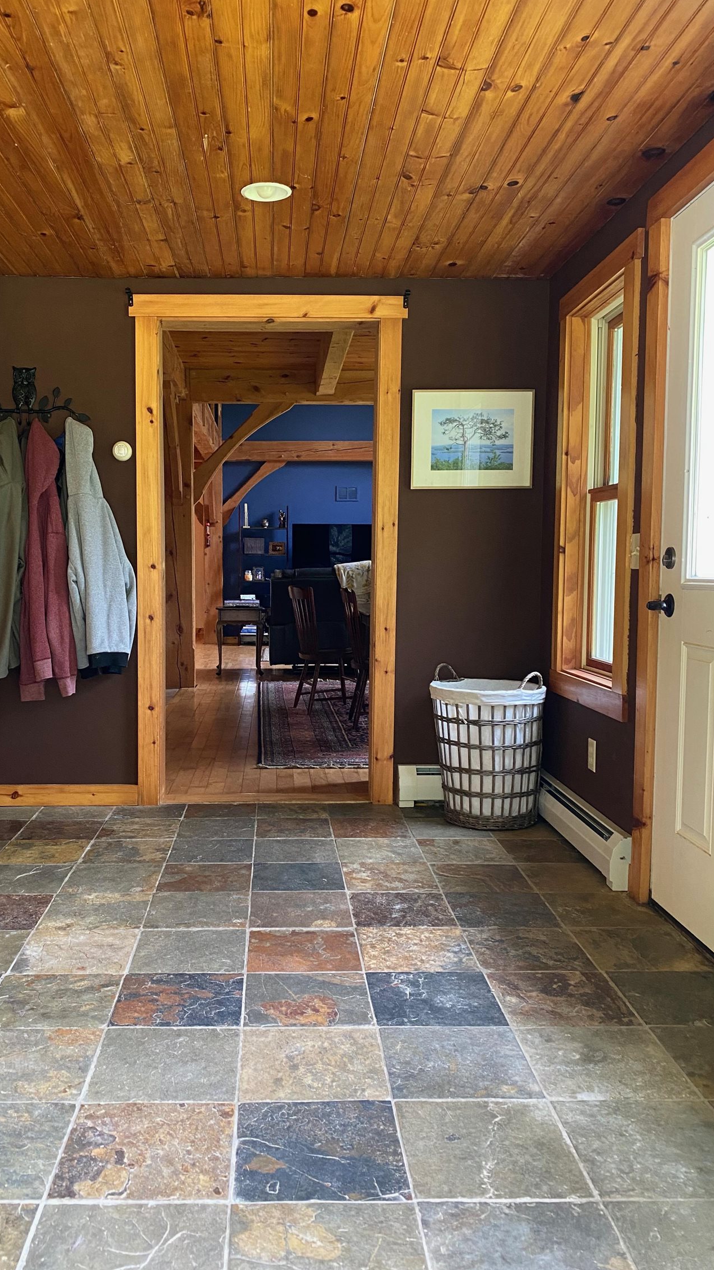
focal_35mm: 29
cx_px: 287
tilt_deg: -2.7
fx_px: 976
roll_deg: +0.6
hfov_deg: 40.0
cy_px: 639
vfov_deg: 66.1
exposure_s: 1/60
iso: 250
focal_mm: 4.25
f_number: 1.8
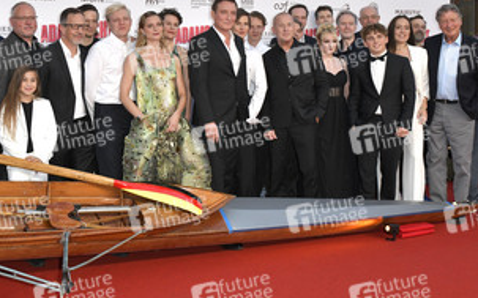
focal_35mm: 47
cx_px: 190
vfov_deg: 27.2
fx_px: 612
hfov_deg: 42.5
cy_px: 96
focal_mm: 31
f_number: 7.1
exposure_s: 1/160
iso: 1600
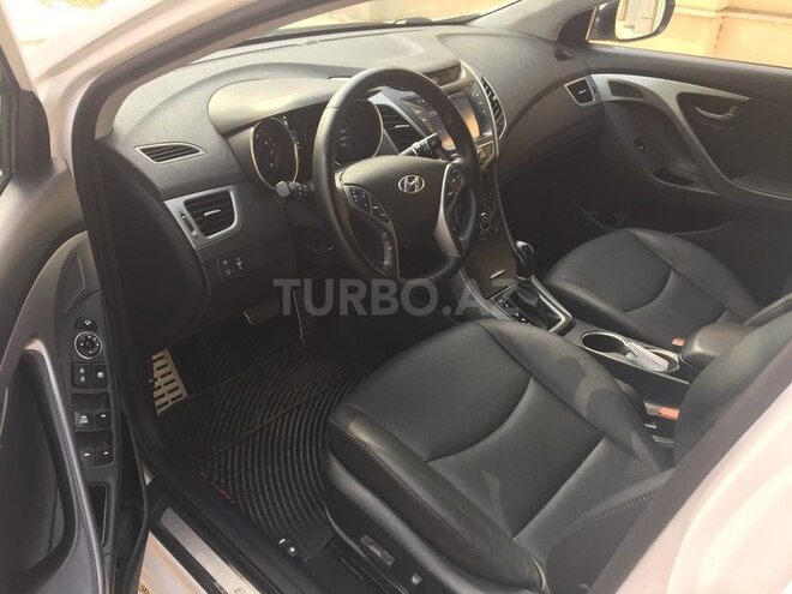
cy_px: 297
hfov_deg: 61.7
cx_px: 396
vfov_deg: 48.2
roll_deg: -3.0
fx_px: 664
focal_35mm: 29
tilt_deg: -30.7
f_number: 2.2
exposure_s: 1/100
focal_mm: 4.15
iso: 32
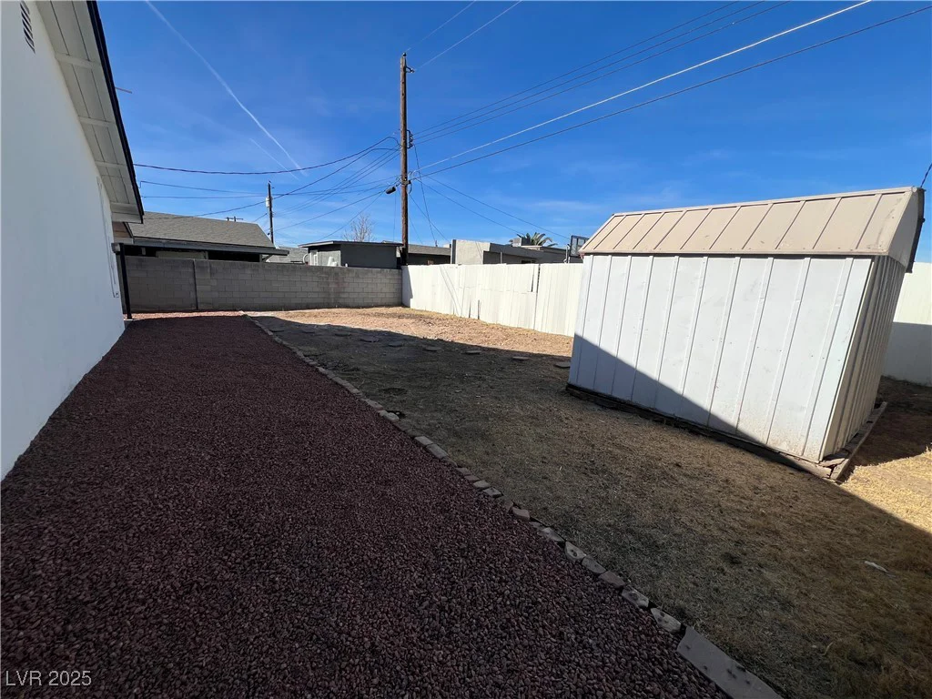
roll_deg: -2.2
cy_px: 350
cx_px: 466
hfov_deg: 106.2
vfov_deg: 89.9
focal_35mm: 13
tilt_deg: -10.4
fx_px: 350
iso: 32
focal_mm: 1.57
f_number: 1.8
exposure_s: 1/2421
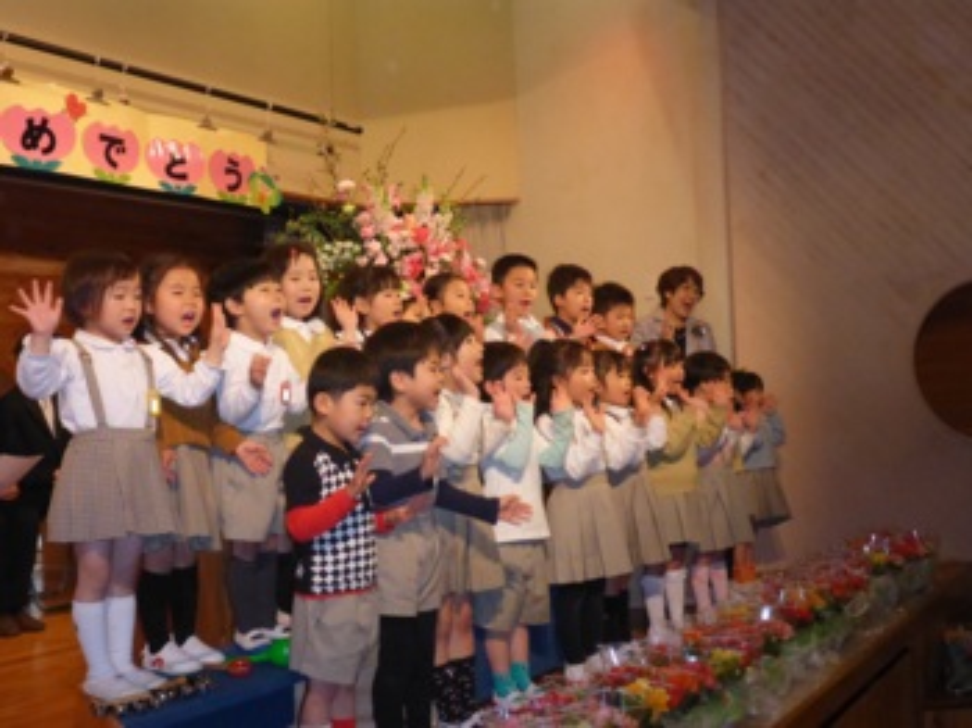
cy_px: 364
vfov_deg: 35.1
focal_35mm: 41
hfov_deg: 45.8
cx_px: 486
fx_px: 1150
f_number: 4.2
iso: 800
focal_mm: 7.4
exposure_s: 1/125
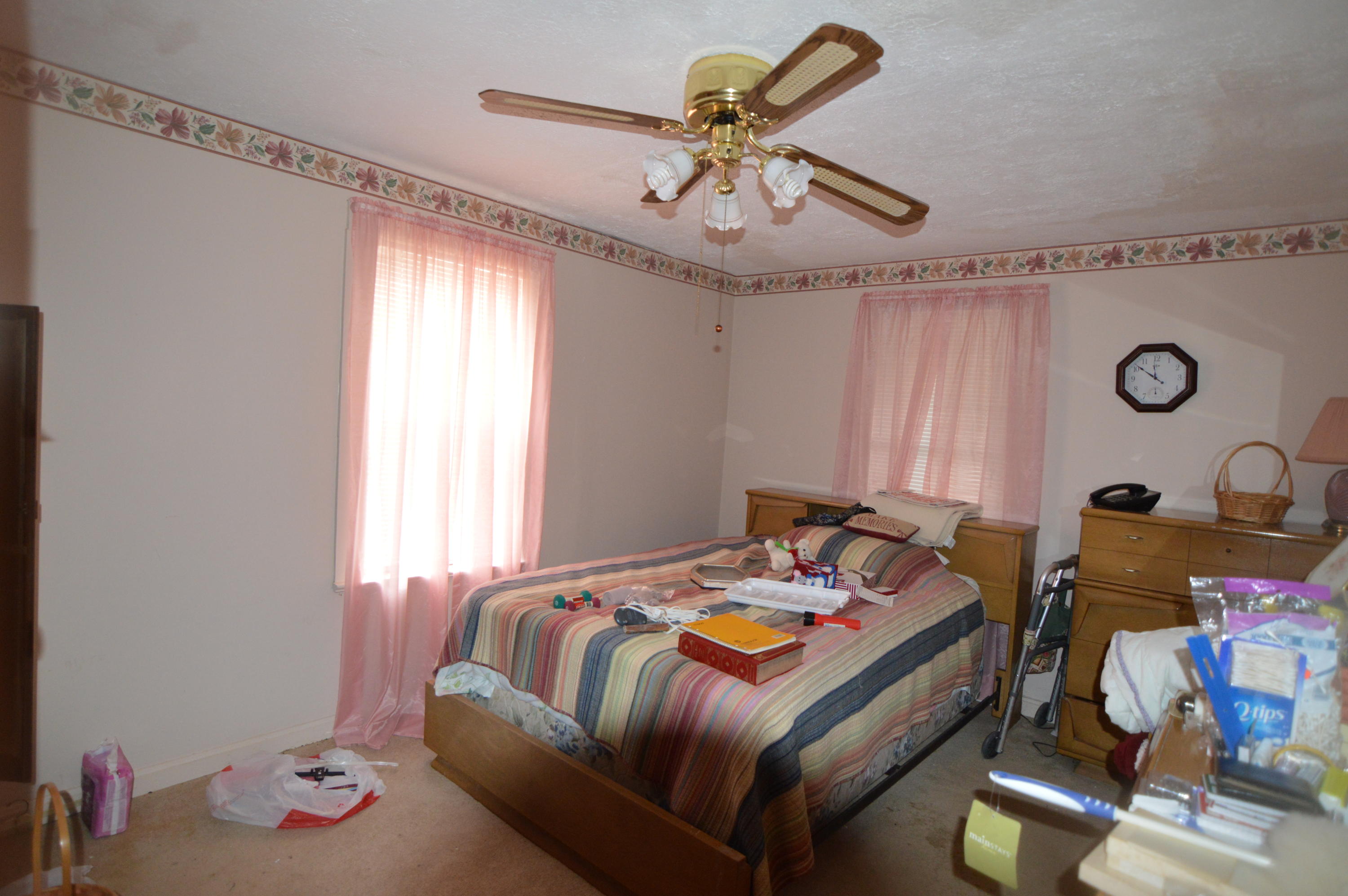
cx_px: 674
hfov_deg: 90.1
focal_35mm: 18
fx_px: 673
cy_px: 448
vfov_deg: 67.3
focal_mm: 12
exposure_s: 1/60
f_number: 2.8
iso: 1000
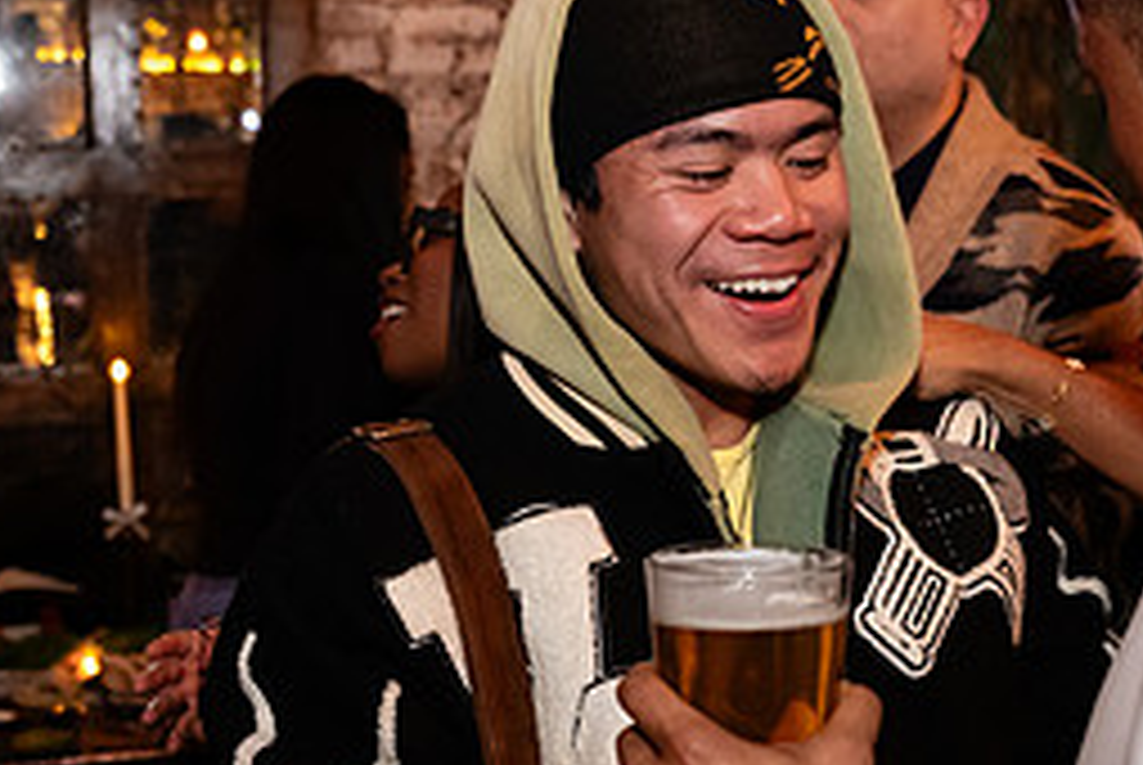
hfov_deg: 33.3
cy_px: 353
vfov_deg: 22.7
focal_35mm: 60
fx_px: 1907
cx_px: 662
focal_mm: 25
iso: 3200
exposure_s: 1/100
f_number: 3.2
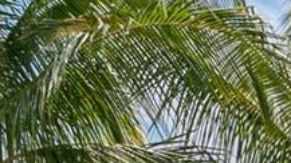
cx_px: 740
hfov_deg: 11.9
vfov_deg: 6.6
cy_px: 693
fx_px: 1072
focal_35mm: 139
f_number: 8
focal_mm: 12
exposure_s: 1/2500
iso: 640
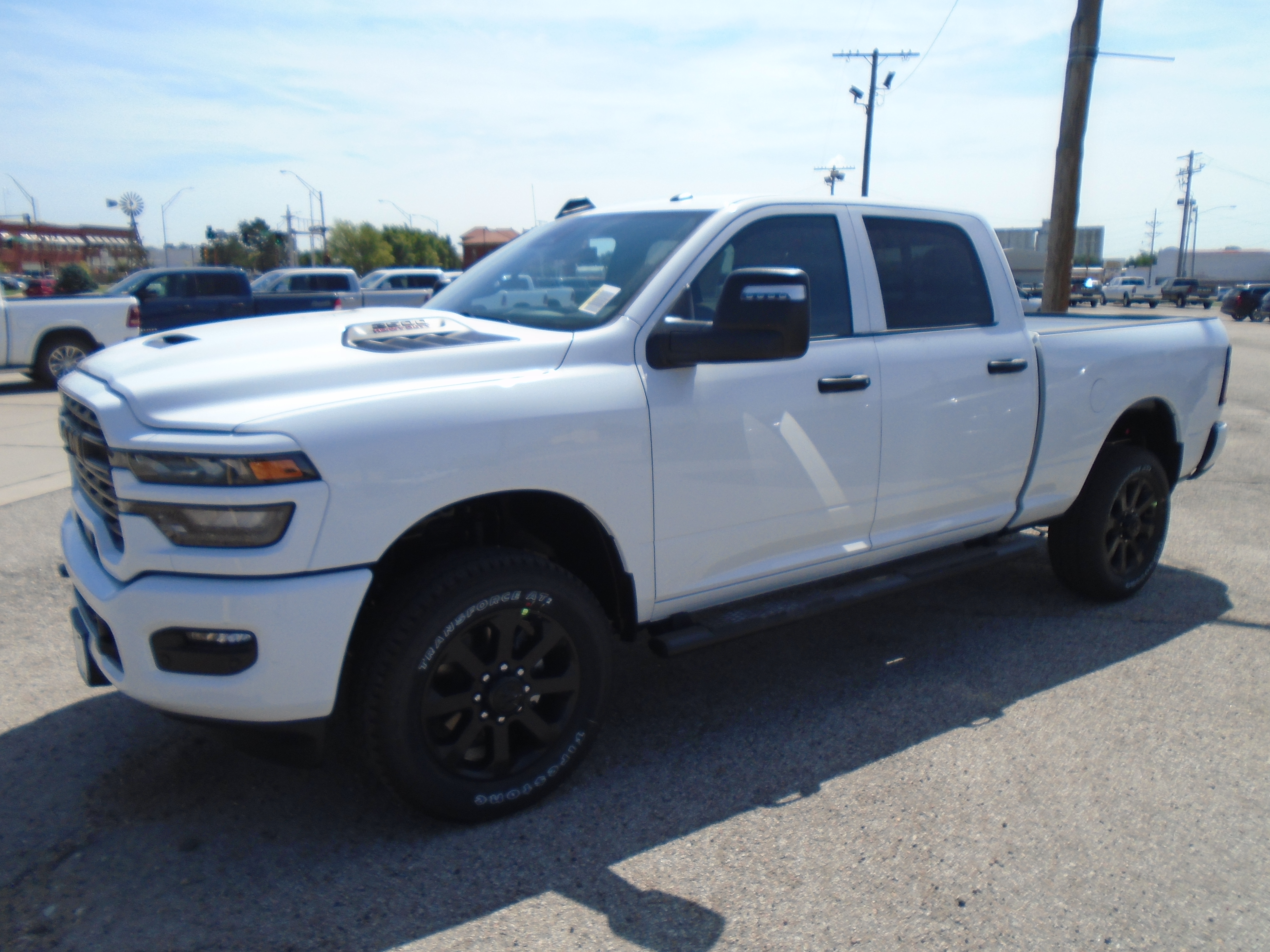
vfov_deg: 53.1
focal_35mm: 26
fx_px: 954
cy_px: 476
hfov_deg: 67.3
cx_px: 635
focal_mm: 4.6
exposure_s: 1/250
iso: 100
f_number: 8
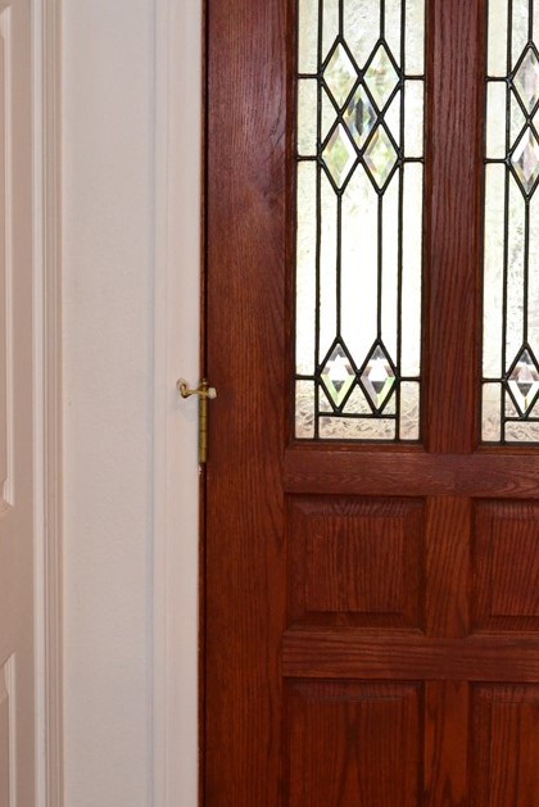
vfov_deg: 23.0
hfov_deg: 15.4
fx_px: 1974
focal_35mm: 88
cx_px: 456
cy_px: 286
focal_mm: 34
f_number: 5.6
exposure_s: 1/60
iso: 1600
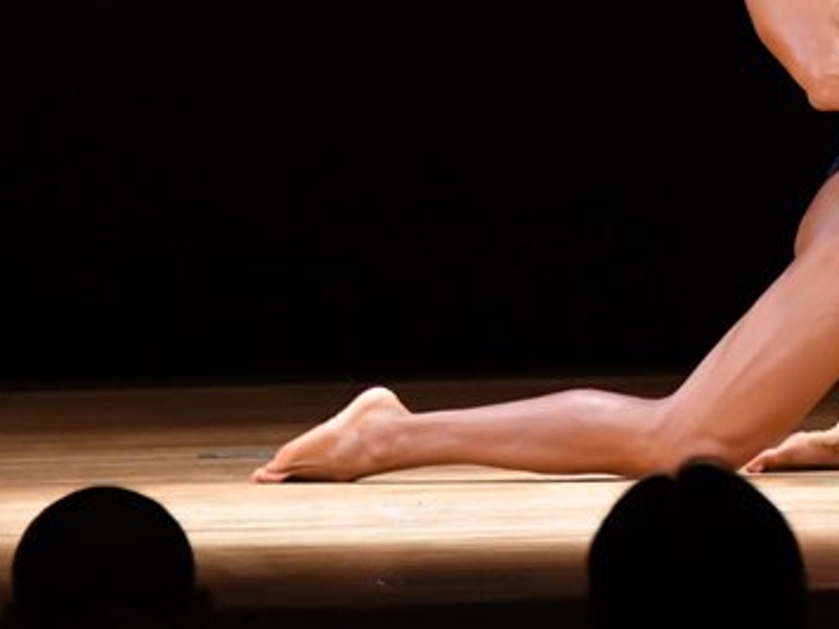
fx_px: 15264
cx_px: 824
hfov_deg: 3.1
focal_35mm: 630
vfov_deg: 2.4
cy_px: 40
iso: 4000
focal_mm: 200
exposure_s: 1/400
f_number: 5.6
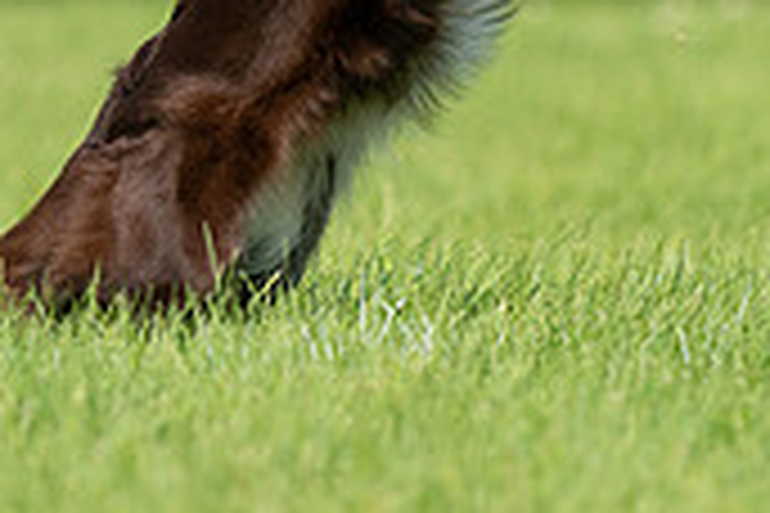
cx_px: 356
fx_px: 28958
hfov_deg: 1.5
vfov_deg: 1.0
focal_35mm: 1354
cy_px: -151
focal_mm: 400
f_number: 6.3
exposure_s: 1/4000
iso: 1250
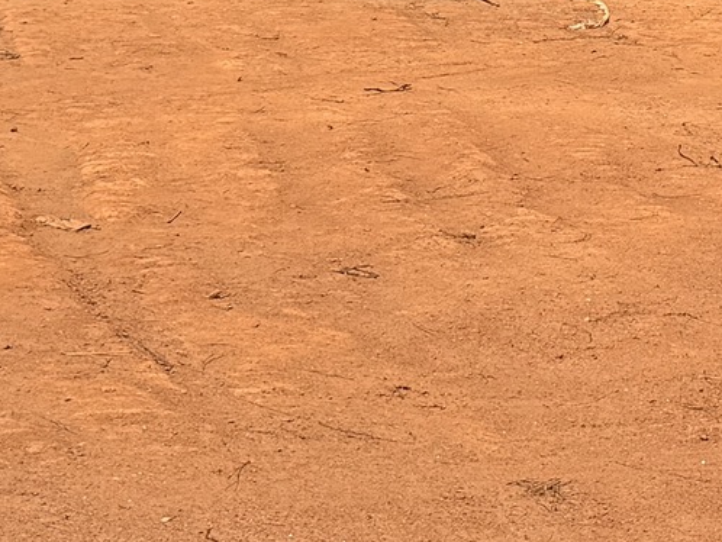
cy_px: -694
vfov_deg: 9.1
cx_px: 787
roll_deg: -0.1
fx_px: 3088
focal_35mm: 148
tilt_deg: +7.0
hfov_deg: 13.1
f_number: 1.78
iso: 80
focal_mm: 6.76
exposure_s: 1/7353
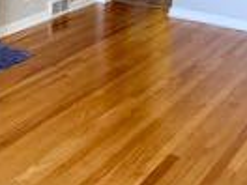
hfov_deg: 27.8
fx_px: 485
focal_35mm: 68
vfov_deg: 19.7
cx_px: 41
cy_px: -62
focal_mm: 2.22
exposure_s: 1/61
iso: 320
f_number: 2.2
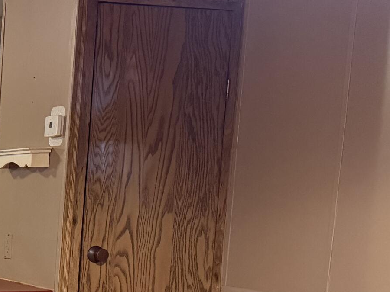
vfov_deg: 17.8
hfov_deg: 20.6
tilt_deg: -8.1
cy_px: 314
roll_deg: +0.0
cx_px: -208
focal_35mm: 80
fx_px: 901
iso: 640
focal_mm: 6.76
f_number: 1.78
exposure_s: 1/60
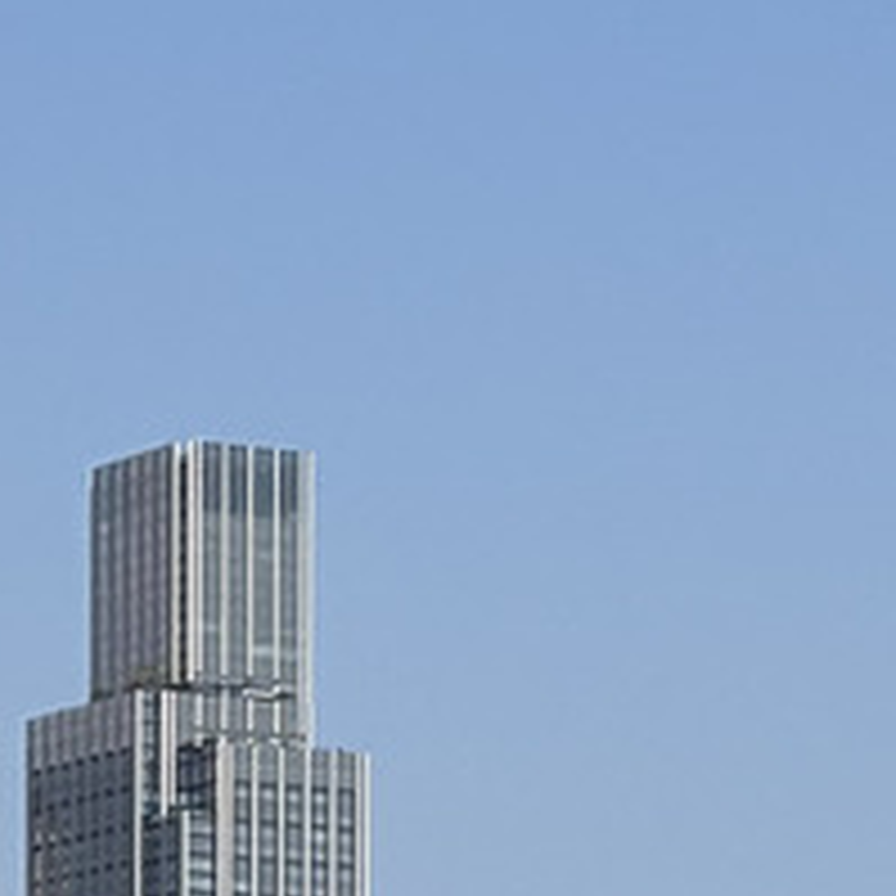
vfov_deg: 6.2
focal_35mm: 277
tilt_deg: +1.8
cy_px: 1648
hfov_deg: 6.3
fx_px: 8112
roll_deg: +0.4
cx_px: 72
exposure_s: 1/4329
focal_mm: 5.96
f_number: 1.6
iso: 32
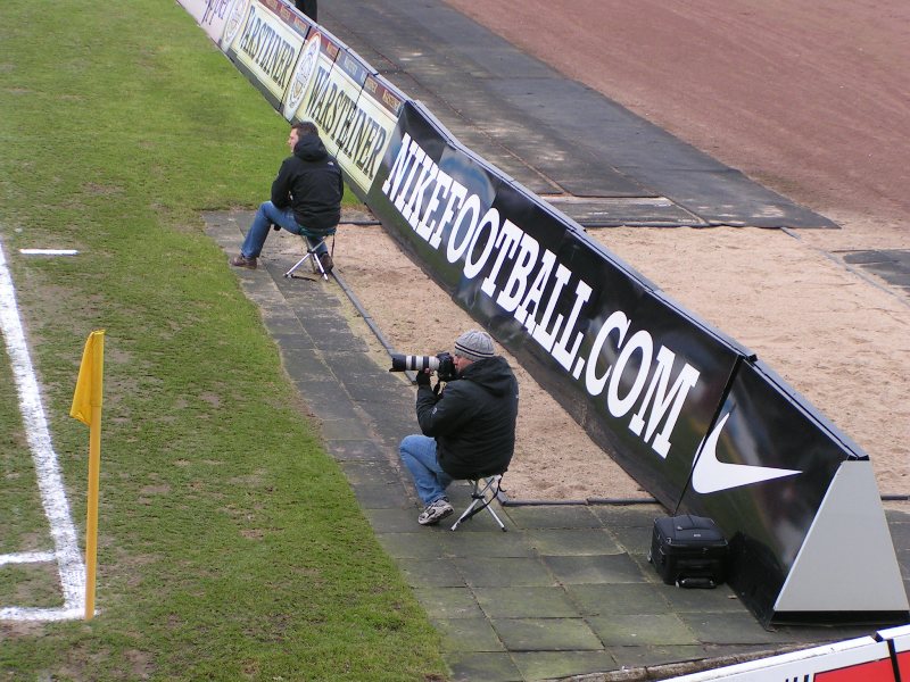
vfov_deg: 13.7
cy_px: 341
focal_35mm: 108
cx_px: 455
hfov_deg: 18.2
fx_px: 2839
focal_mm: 16.6
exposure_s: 1/125
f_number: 4.5
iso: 50
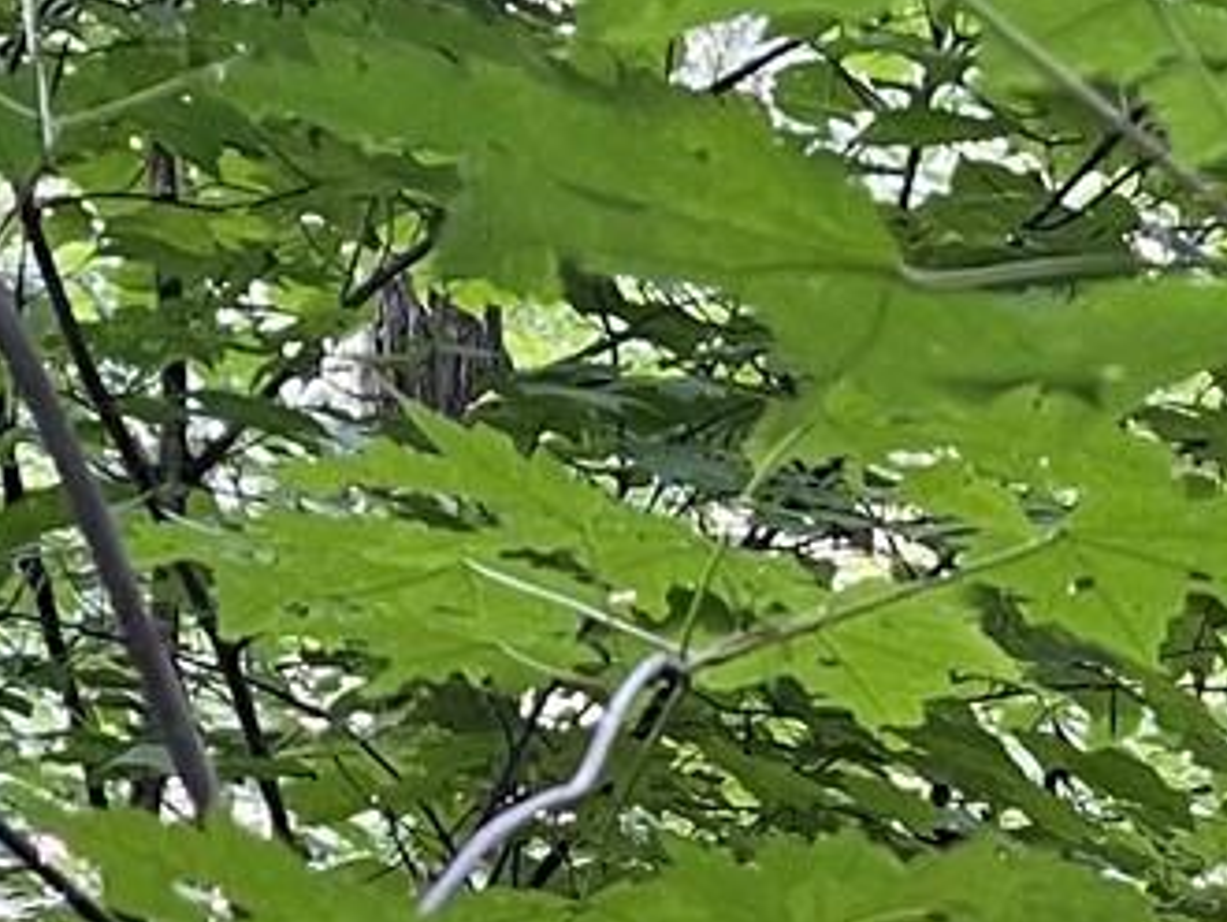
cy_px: 2060
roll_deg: -0.7
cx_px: 1588
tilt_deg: -25.2
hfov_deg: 12.4
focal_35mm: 155
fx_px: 5498
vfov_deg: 8.8
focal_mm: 5.1
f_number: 1.6
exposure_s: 1/95
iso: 125
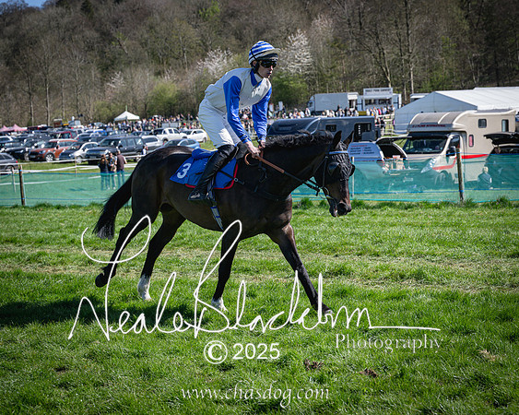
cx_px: 257
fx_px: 1222
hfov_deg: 24.0
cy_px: 209
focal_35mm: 80
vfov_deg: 19.3
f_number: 5
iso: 400
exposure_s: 1/2000
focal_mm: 70
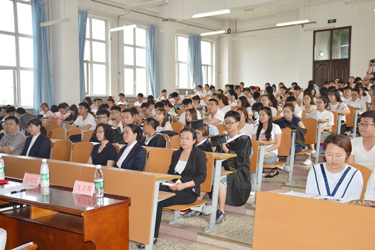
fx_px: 406
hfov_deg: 49.6
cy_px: 125
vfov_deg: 34.2
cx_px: 188
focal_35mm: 39
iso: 400
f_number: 4
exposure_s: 1/125
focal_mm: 26
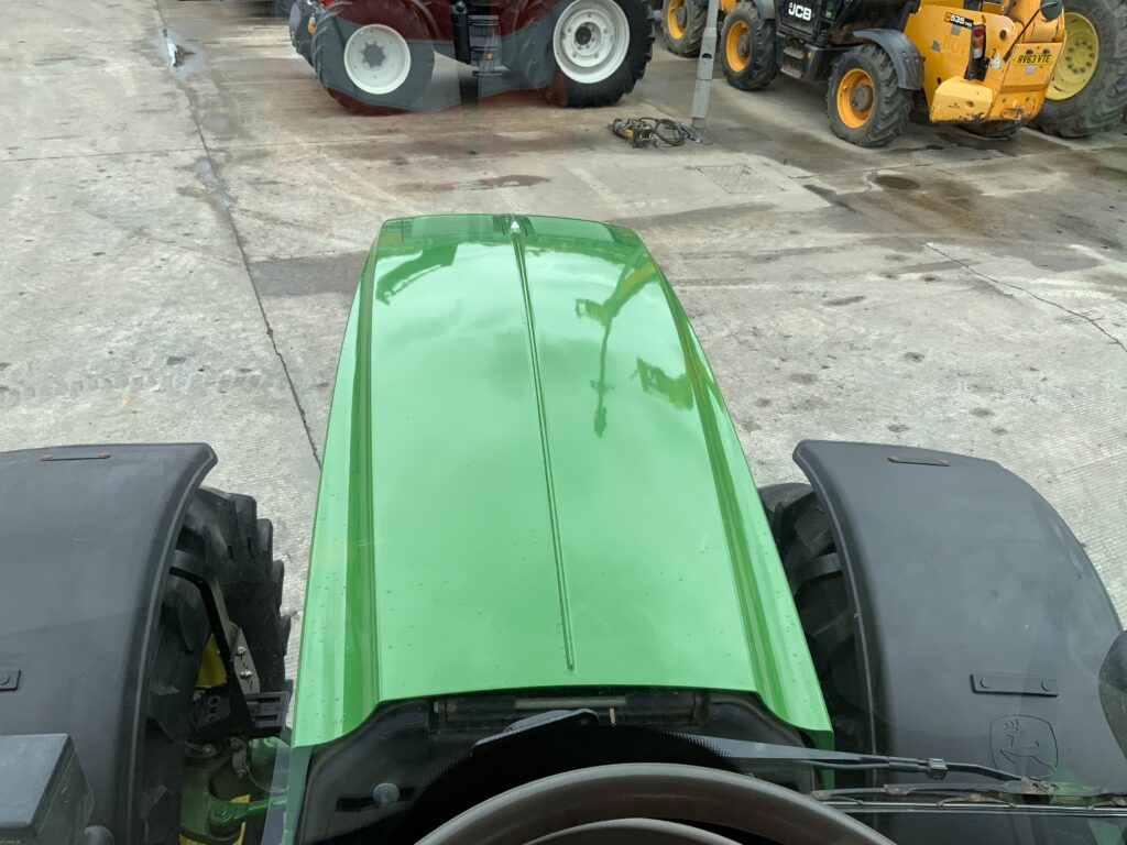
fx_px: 944
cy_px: 422
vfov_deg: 48.2
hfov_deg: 61.7
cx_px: 564
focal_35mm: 29
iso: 16
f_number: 1.8
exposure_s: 1/620
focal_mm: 3
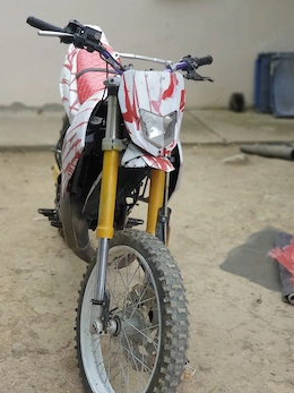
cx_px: 140
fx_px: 680
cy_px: 212
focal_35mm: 60
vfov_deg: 32.2
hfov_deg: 24.4
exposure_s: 1/100
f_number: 2.4
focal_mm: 6
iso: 100
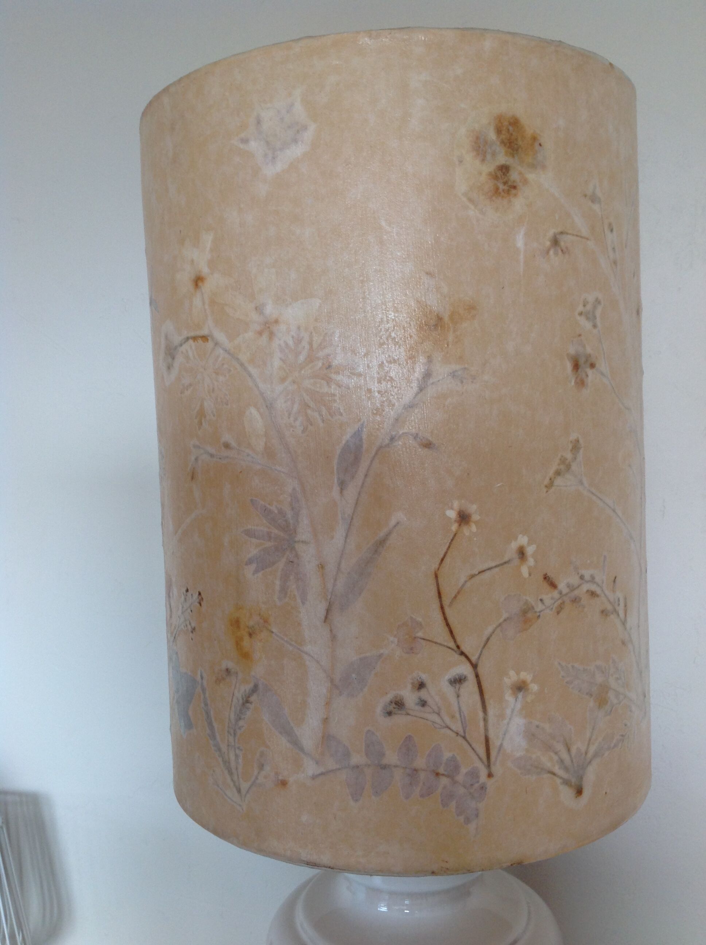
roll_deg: +2.8
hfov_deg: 40.6
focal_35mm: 35
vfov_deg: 52.7
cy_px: 472
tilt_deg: -3.6
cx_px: 353
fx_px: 954
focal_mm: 4.28
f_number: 2.4
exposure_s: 1/15
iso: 50
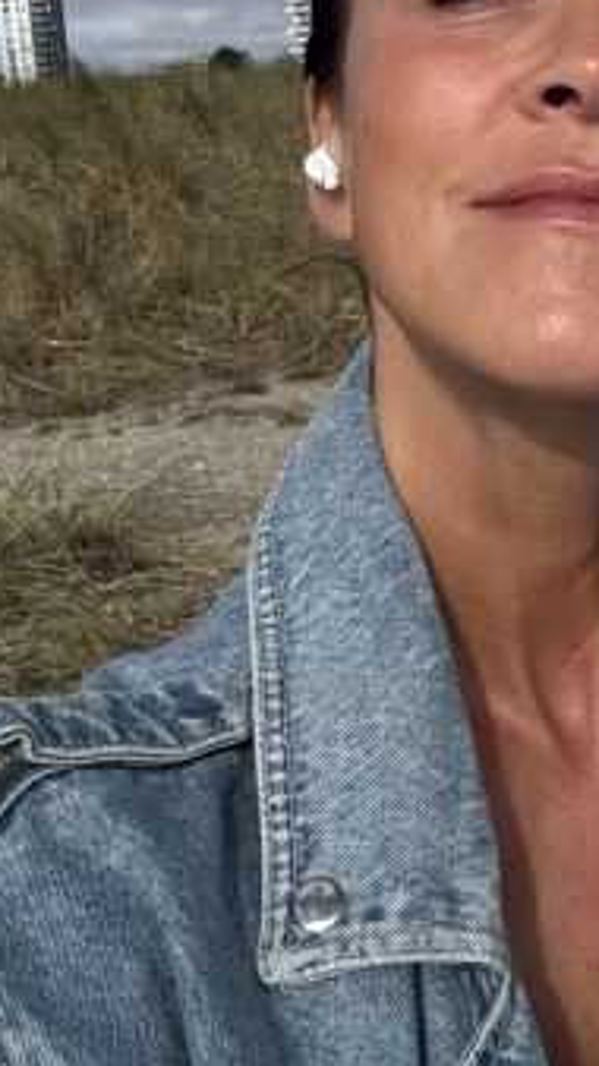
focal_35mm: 58
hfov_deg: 20.3
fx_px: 1639
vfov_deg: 35.2
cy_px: 252
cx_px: 539
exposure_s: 1/1923
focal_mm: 2.69
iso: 25
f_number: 1.9
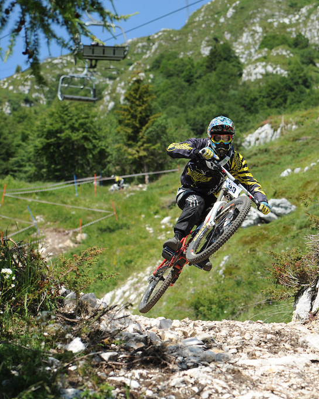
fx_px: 1369
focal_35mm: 116
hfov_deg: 13.2
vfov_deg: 16.6
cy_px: 200
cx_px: 244
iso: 200
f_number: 4.5
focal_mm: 82
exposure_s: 1/1250
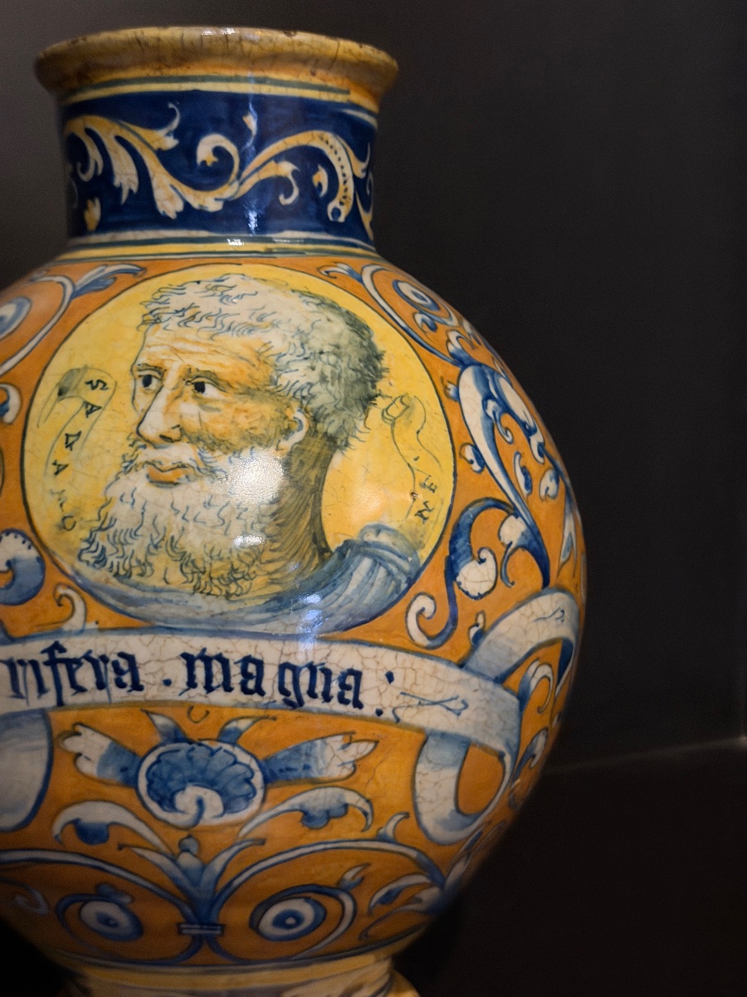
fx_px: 1381
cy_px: 498
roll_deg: -0.5
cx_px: 374
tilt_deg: -6.6
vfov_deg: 39.7
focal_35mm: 48
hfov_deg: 30.3
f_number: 1.78
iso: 640
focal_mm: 6.76
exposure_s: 1/25
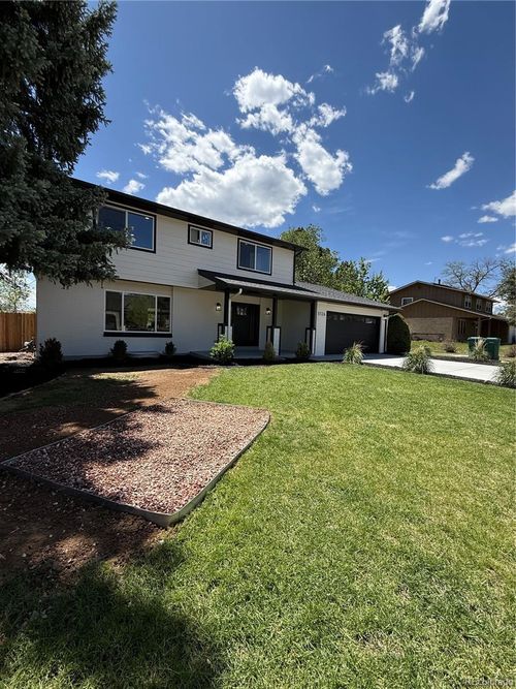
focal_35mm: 14
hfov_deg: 85.7
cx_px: 258
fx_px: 278
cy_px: 344
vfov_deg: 102.1
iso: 64
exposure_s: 1/1848
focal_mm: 2.22
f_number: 2.2
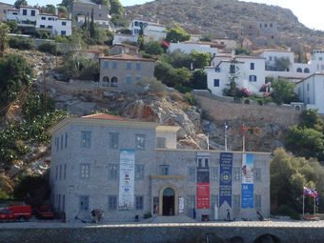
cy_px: 125
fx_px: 496
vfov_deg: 27.5
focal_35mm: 53
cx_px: 205
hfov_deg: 35.9
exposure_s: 1/640
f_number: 4.5
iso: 125
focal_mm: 6.4
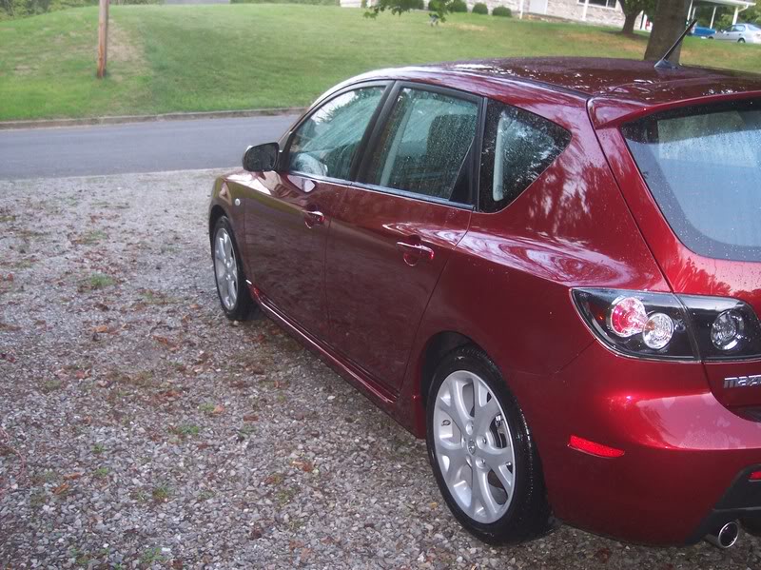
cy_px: 285
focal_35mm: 38
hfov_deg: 49.0
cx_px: 380
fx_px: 835
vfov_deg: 37.7
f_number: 2.8
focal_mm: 8
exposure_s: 1/30
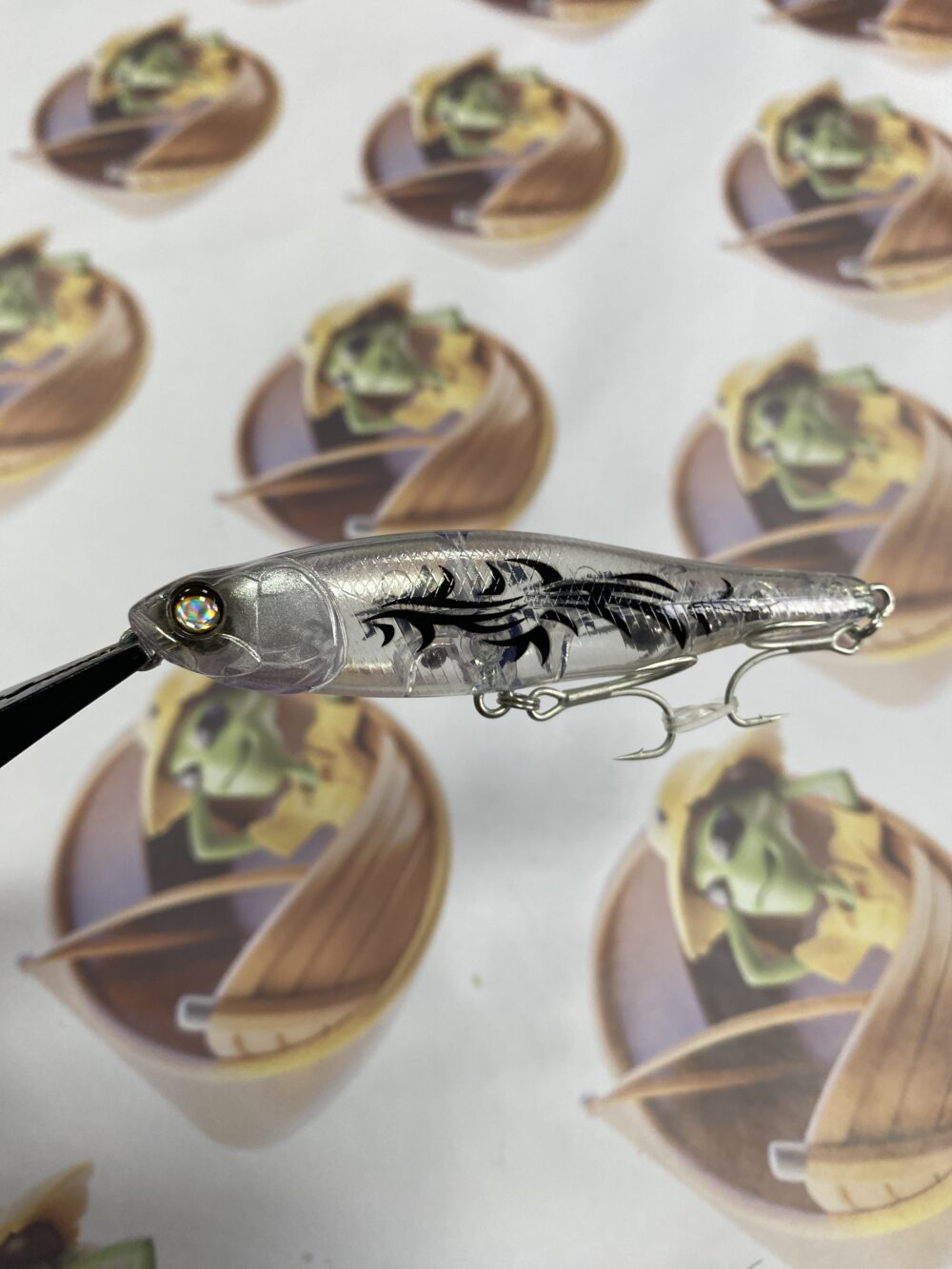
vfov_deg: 69.4
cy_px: 634
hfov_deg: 54.9
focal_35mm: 25
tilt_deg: -62.2
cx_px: 476
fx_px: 917
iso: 100
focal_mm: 4.25
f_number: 1.8
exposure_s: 1/120
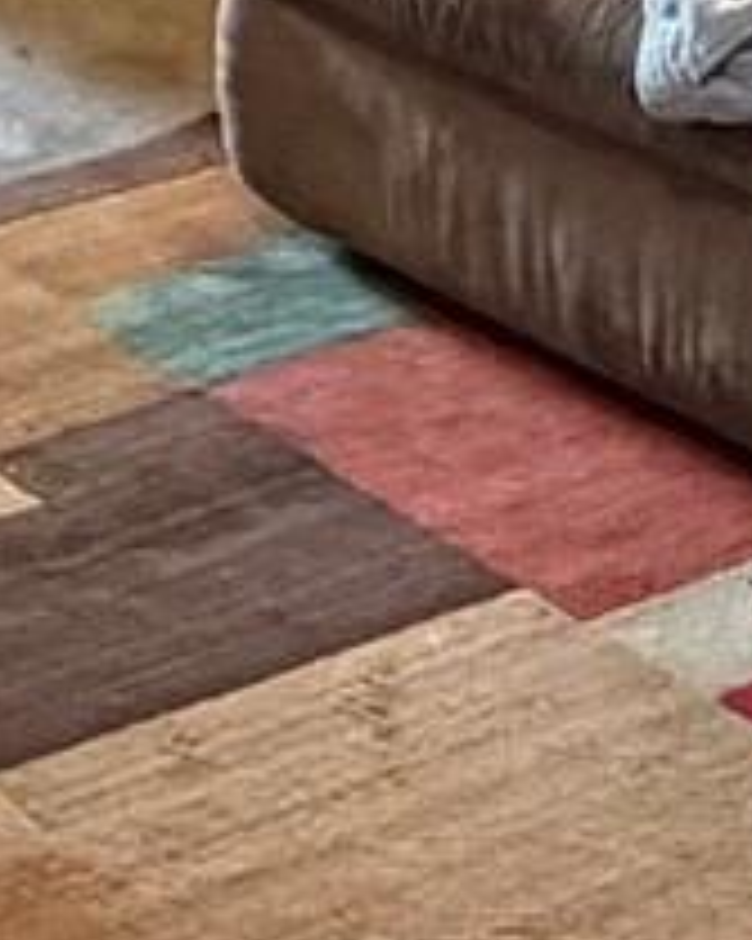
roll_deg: +2.4
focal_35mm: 134
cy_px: -895
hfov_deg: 9.9
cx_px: -1126
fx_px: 3731
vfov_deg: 12.7
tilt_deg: -8.6
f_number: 2.2
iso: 640
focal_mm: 2.22
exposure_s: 1/60
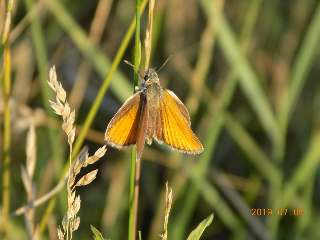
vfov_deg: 6.3
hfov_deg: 8.4
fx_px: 2173
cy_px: 120
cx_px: 160
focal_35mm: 235
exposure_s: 1/100
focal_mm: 41.8
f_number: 5.6
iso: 80
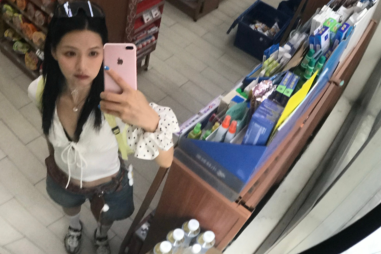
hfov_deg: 23.1
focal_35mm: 88
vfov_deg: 15.4
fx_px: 931
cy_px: 25
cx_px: 198
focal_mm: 6.6
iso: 100
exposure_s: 1/50
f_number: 2.8
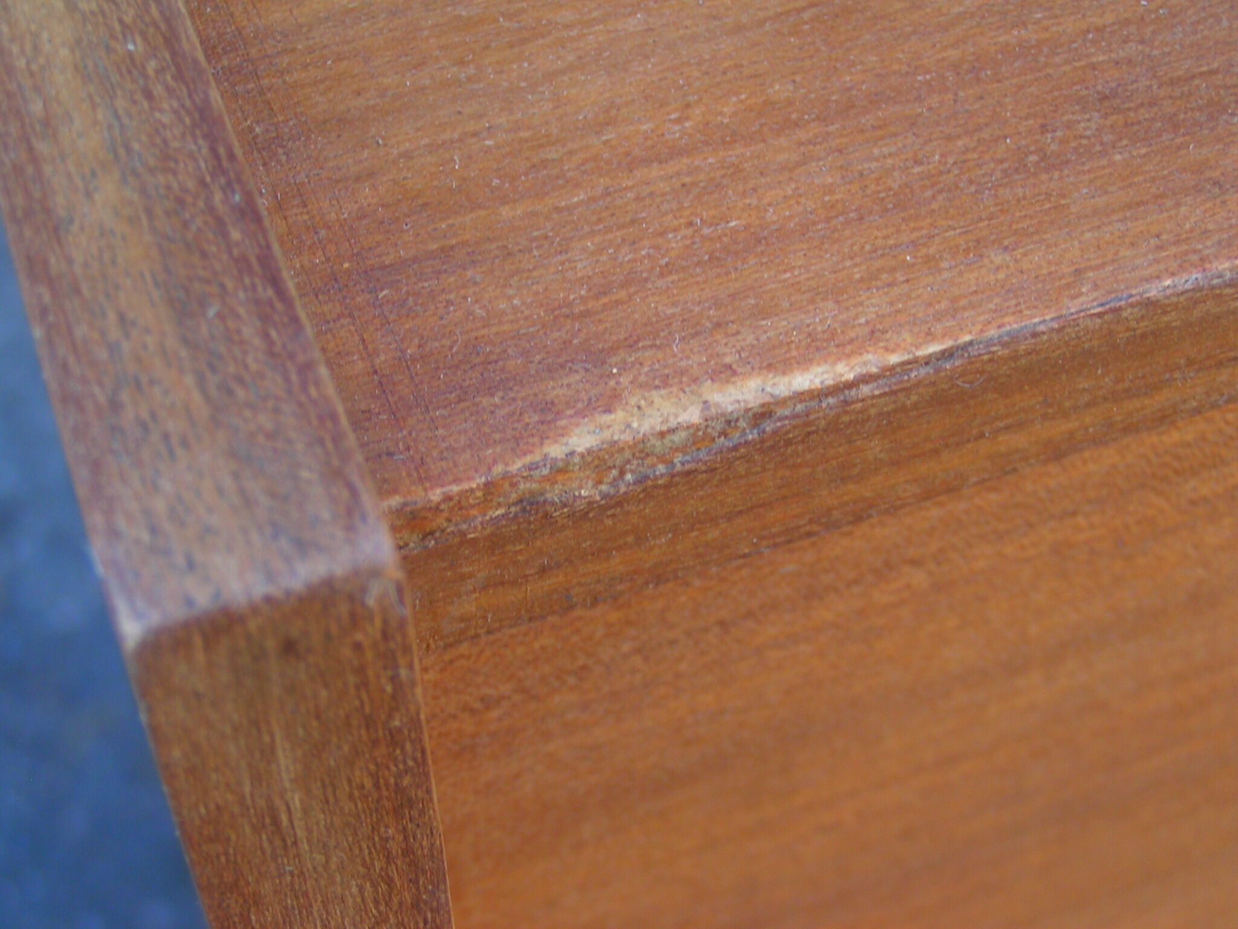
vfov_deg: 23.3
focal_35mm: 63
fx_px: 2253
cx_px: 619
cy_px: 464
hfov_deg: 30.7
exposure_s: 1/60
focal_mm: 9.7
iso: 50
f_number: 3.2
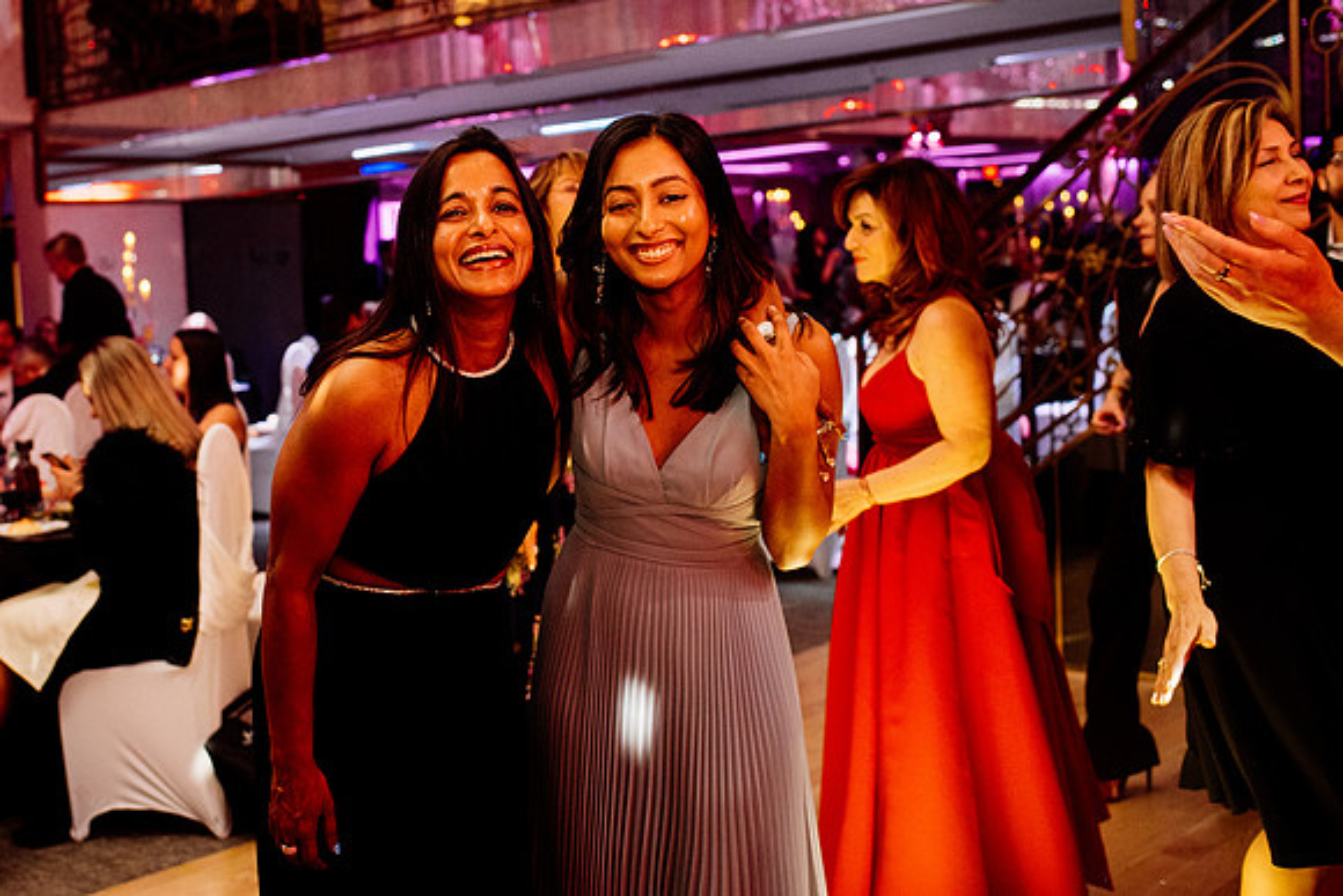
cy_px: 374
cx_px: 459
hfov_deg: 42.2
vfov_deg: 29.2
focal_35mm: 46
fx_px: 1719
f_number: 2.8
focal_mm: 35
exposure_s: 1/200
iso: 2000
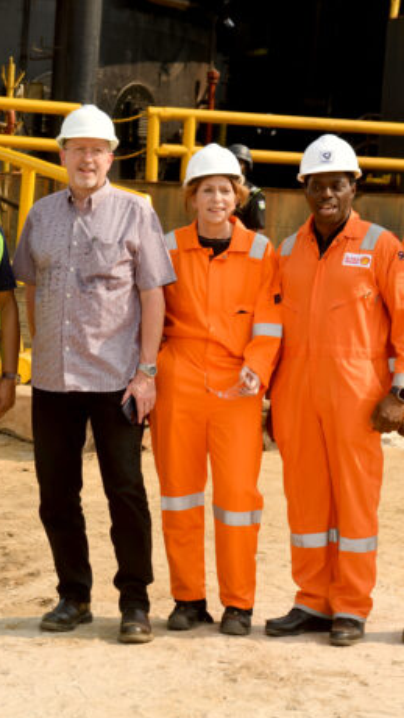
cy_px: 361
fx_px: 2112
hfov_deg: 10.9
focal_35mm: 111
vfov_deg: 19.3
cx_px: 36
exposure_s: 1/160
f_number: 7.1
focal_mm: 70
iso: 64
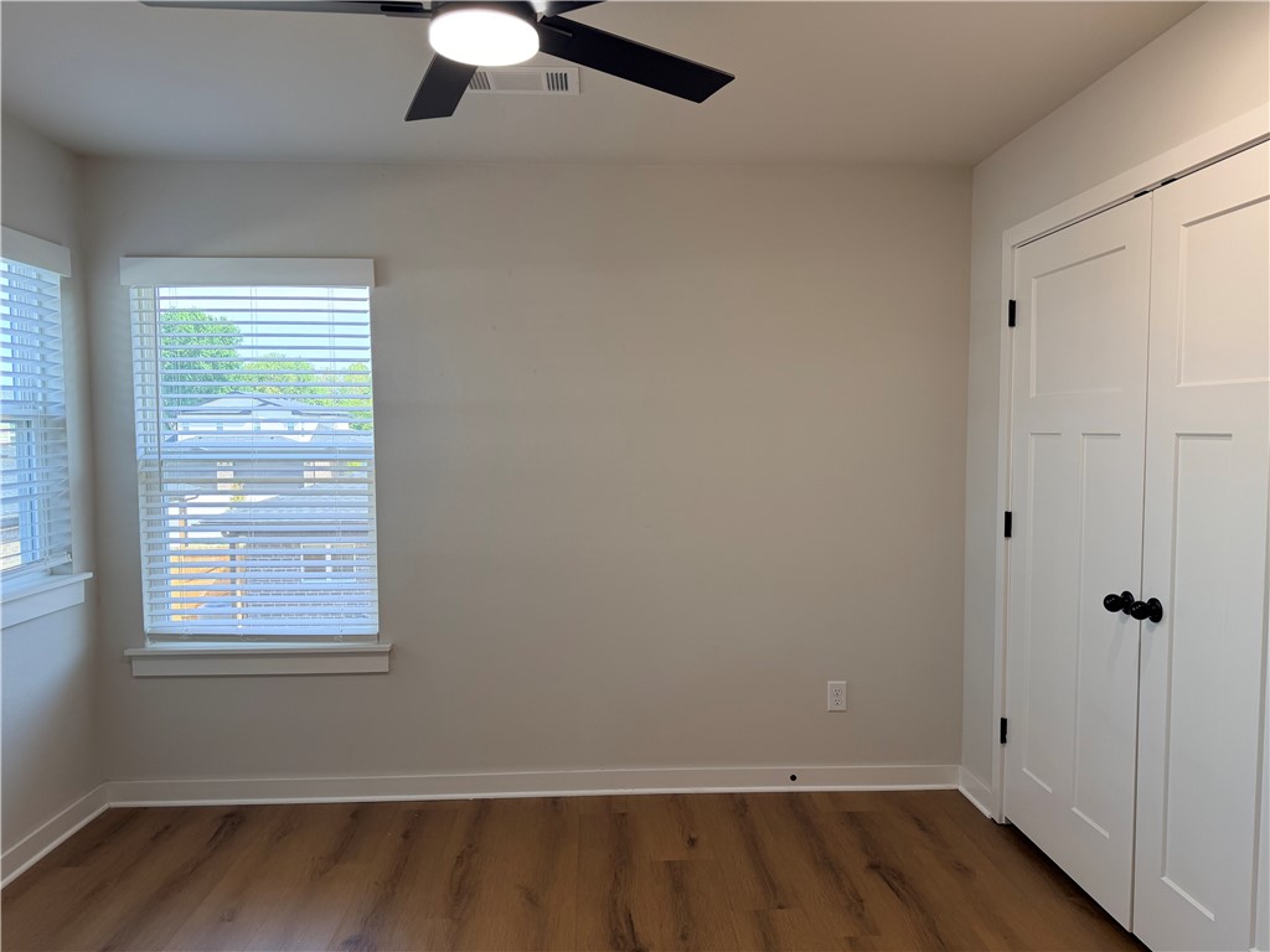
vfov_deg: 56.8
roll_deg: +0.5
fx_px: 881
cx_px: 635
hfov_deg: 71.6
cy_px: 476
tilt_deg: -3.4
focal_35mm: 24
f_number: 1.78
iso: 80
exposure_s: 1/170
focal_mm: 6.76
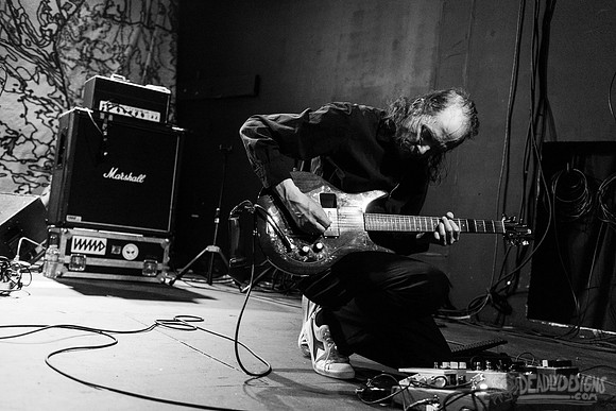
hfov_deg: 50.7
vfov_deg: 35.1
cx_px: 308
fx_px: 650
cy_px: 206
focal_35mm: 38
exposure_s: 1/100
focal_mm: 38
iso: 2500
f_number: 3.2
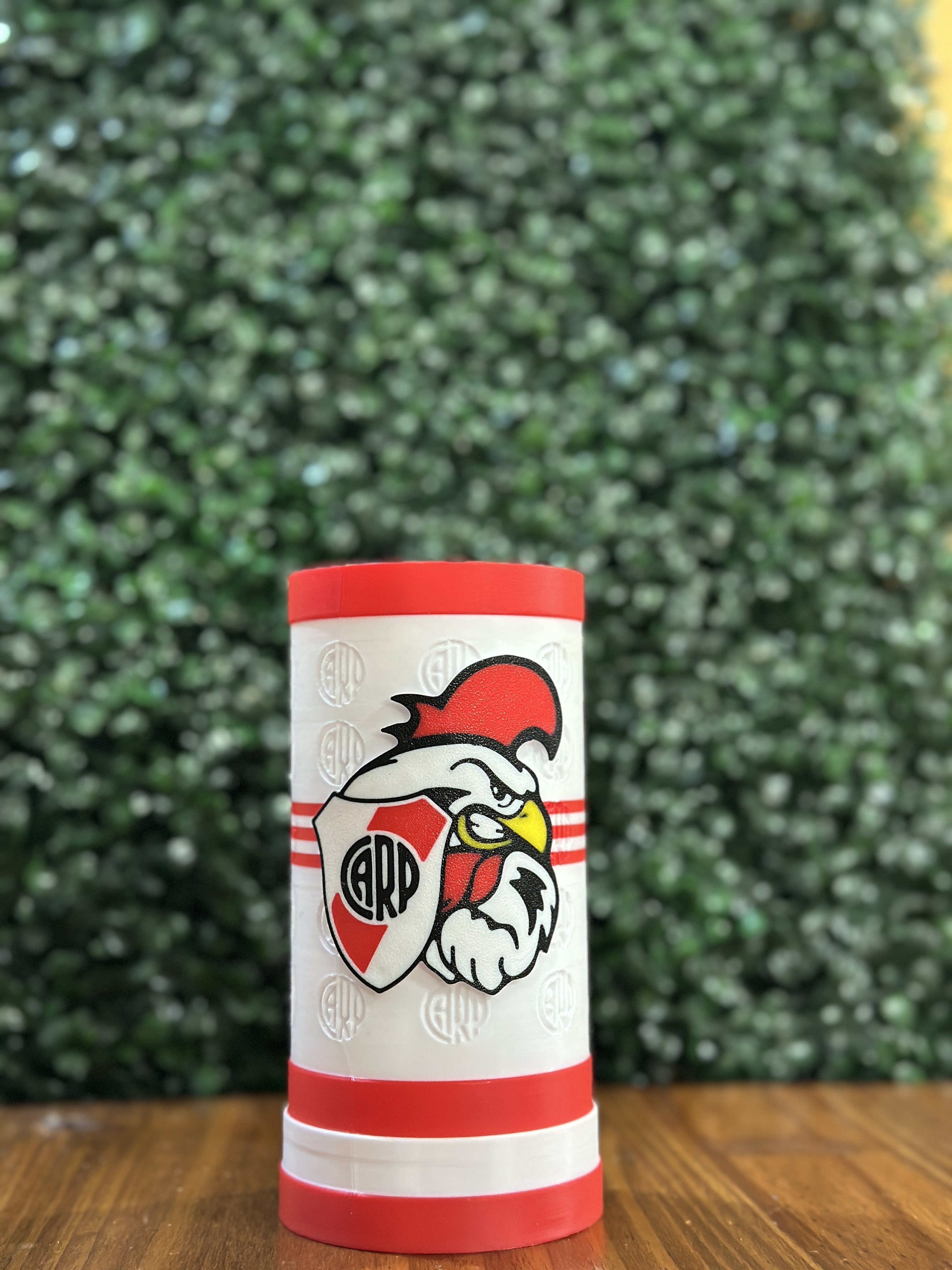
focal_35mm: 48
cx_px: 476
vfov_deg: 39.7
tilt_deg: +4.4
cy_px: 635
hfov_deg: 30.3
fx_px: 1760
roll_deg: -0.1
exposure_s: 1/33
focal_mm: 6.86
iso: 400
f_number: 1.78
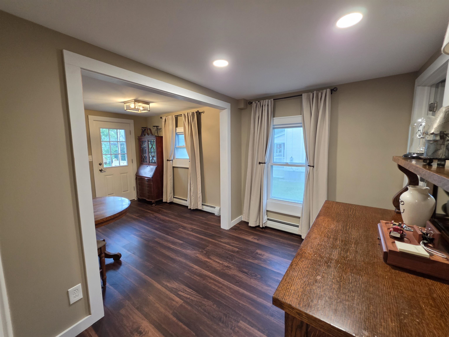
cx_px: 224
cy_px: 168
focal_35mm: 13
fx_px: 169
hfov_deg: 106.2
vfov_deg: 89.9
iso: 160
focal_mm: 2.2
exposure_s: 1/60
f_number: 1.9
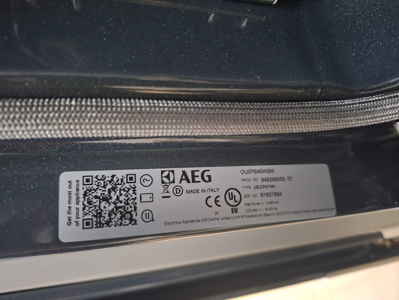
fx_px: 265
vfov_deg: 58.9
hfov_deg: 73.9
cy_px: 150
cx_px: 200
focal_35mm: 23
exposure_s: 1/25
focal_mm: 5.54
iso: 800
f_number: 1.8
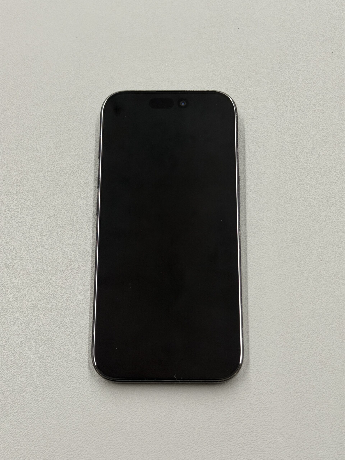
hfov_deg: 30.3
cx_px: 172
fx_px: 638
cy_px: 230
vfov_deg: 39.7
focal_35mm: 48
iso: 125
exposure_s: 1/60
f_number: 1.78
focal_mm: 6.76
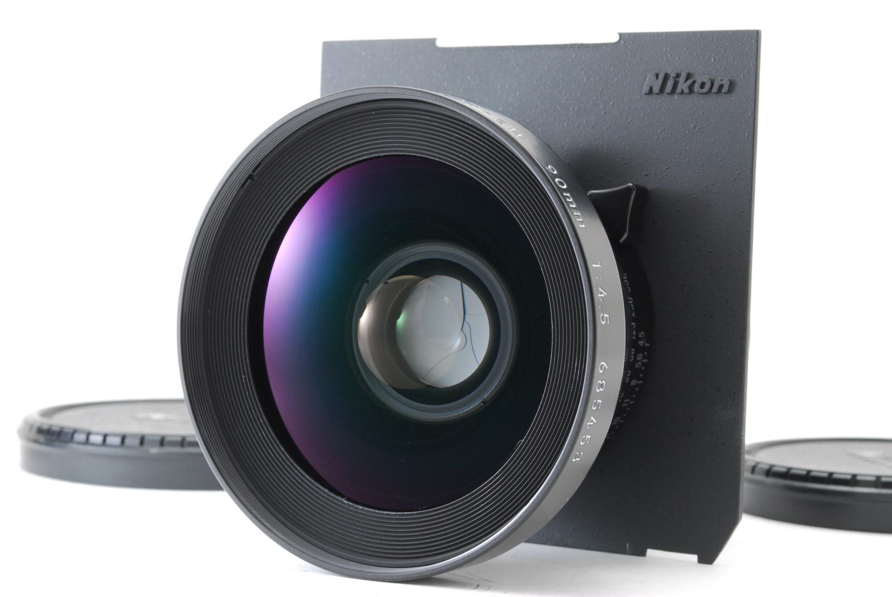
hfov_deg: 24.6
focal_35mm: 82
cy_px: 298
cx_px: 446
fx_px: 2047
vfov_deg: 16.6
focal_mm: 55
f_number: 14
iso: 400
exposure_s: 1/125
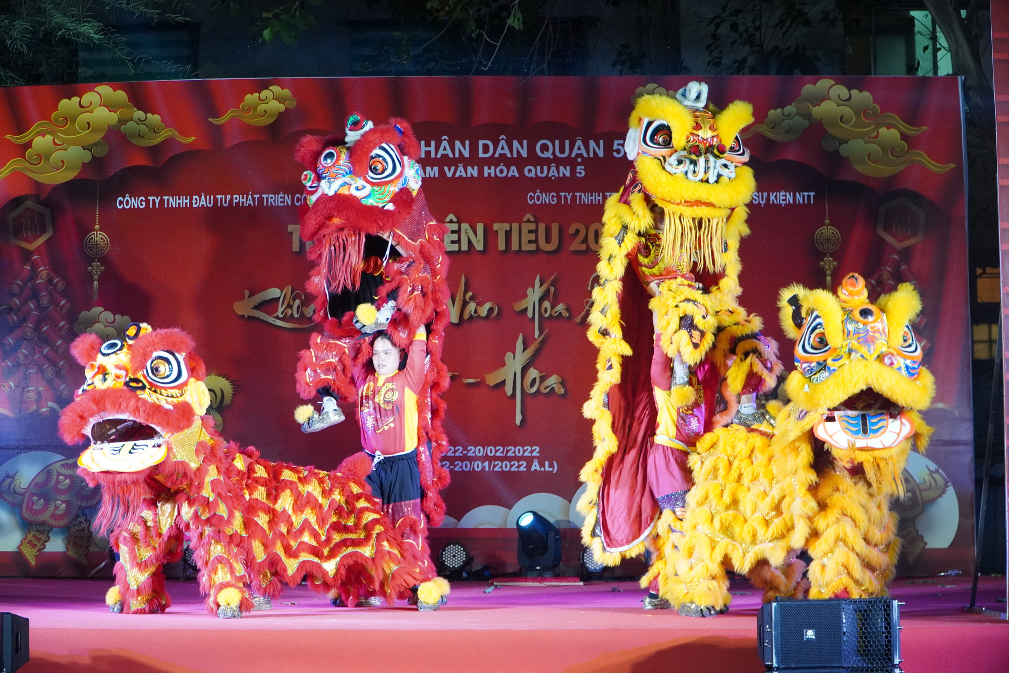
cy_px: 336
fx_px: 1682
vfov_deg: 22.6
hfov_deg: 33.4
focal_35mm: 60
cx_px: 504
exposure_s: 1/160
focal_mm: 40
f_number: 4
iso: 3200
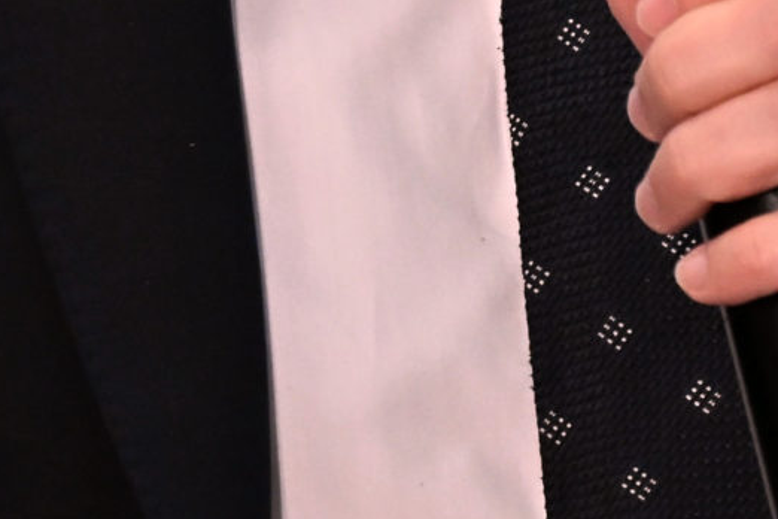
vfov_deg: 0.8
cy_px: -554
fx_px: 37103
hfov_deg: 1.2
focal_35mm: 1717
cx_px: 698
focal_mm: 350
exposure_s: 1/250
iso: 2500
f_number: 6
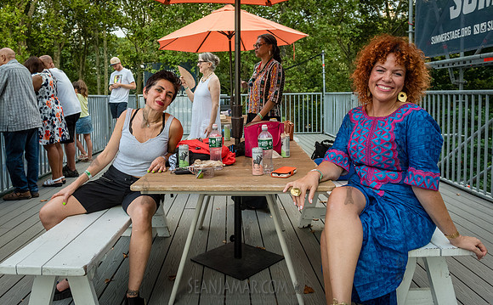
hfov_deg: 61.2
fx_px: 415
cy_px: 120
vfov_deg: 40.1
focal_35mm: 31
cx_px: 216
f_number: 4.5
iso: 2000
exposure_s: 1/1000
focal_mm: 27
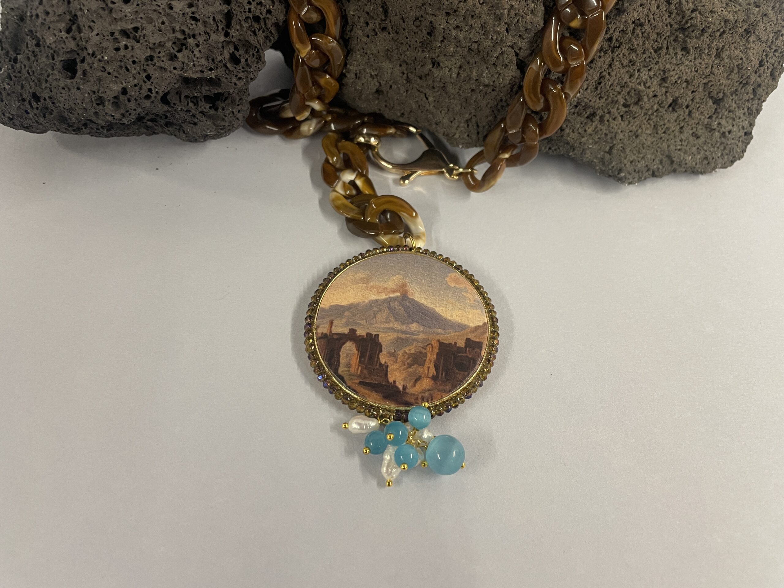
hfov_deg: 67.3
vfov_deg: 53.1
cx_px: 392
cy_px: 294
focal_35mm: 26
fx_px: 589
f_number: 1.6
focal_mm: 4.2
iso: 125
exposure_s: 1/50
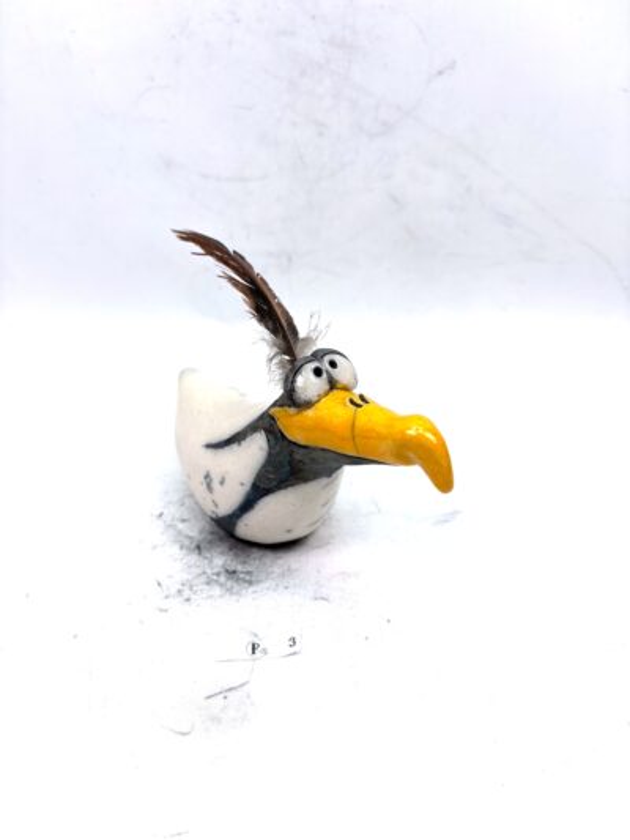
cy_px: 420
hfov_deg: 53.1
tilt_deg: -31.6
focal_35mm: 26
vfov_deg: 67.3
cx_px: 315
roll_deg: +0.3
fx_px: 631
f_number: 1.6
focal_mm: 5.96
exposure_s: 1/377
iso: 50
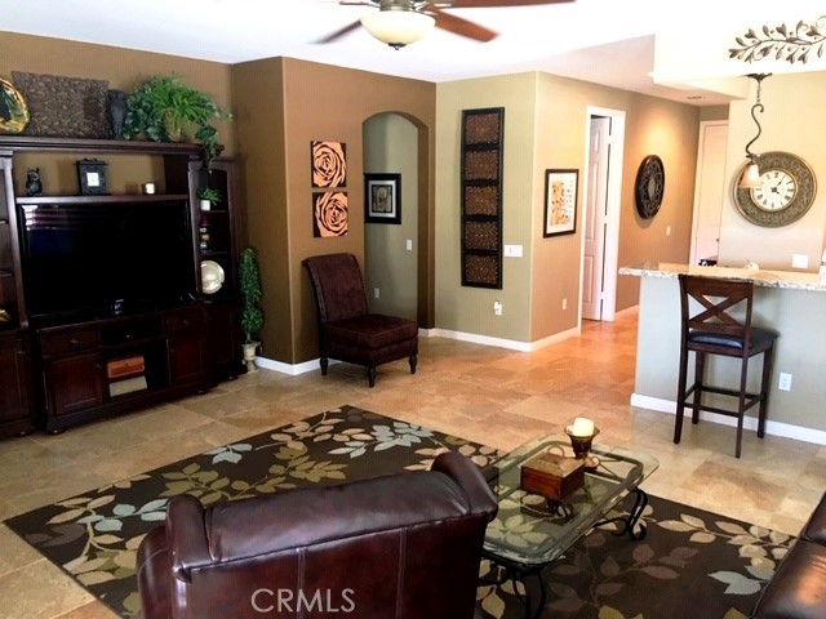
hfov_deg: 61.7
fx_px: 692
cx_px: 413
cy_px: 310
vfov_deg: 48.2
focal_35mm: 29
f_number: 2.2
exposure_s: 1/24
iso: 200
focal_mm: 4.15
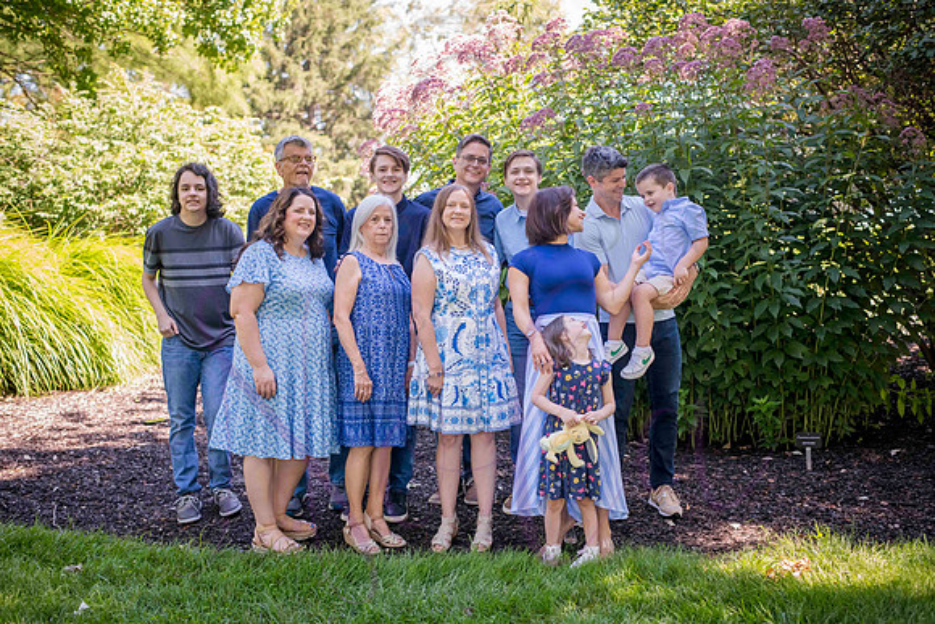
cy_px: 312
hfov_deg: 39.6
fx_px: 1299
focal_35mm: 50
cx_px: 468
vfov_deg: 27.0
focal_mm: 50
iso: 400
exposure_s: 1/320
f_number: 3.2
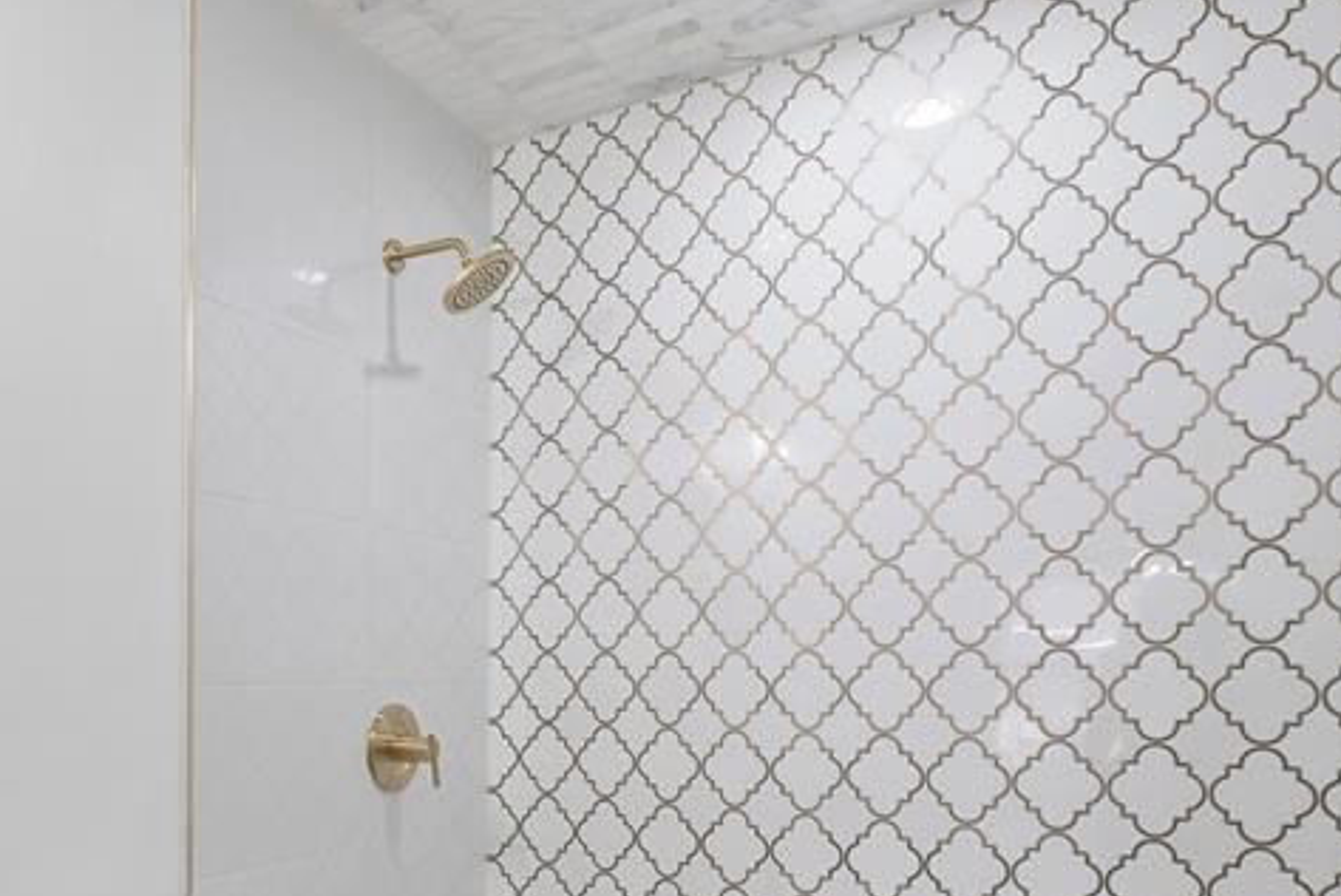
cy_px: 683
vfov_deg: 47.6
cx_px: 383
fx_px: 969
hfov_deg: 66.2
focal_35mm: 26
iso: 640
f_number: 9
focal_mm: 12
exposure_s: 1/30
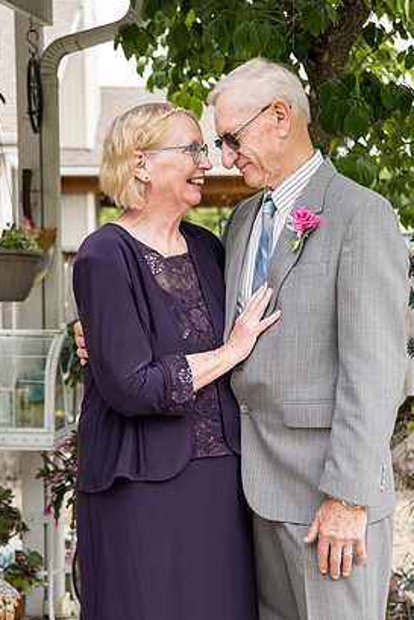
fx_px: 1327
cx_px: 220
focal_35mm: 77
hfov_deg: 17.7
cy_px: 314
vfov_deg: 26.3
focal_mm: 70
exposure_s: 1/500
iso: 400
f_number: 5
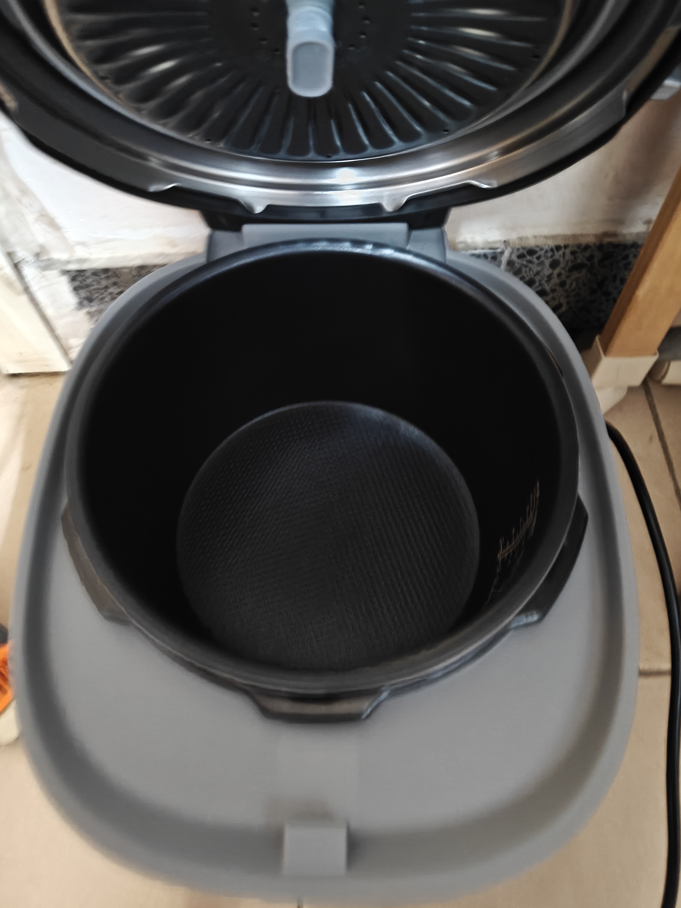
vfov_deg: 71.6
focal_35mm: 24
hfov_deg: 56.8
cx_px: 340
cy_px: 454
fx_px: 630
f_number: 1.8
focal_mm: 5.59
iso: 4000
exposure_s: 1/20
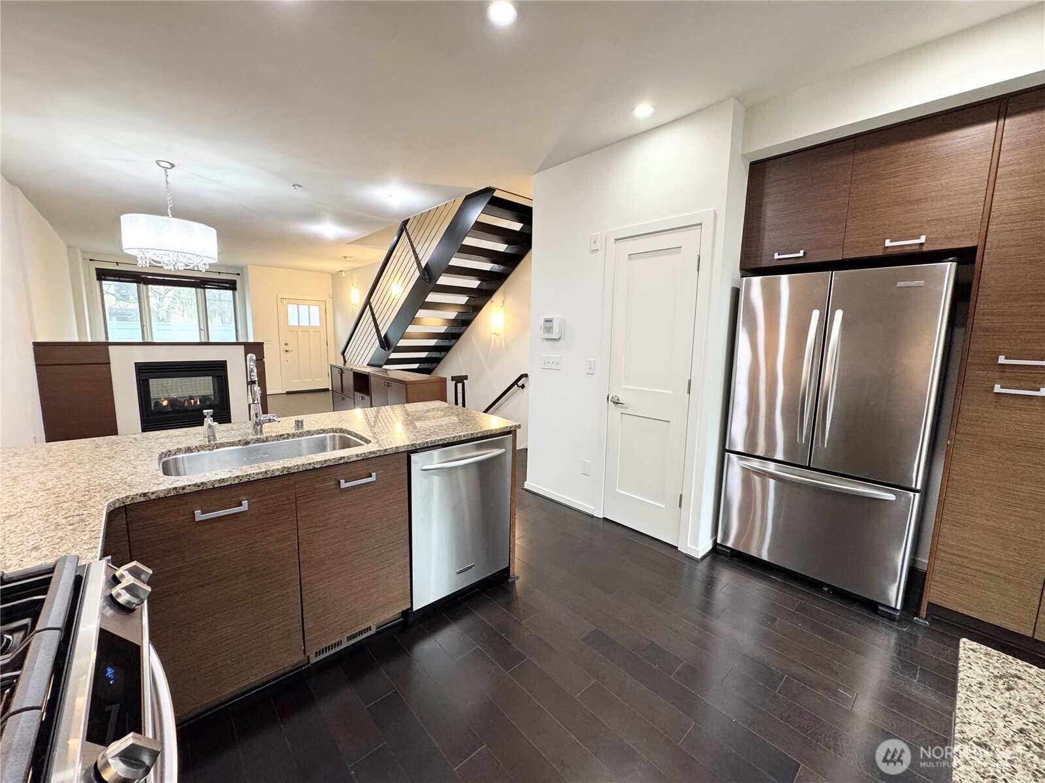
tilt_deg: -8.8
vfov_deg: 85.7
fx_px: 423
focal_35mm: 14
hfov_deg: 102.1
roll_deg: -1.1
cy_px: 392
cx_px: 522
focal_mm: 2.22
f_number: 2.2
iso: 200
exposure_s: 1/60
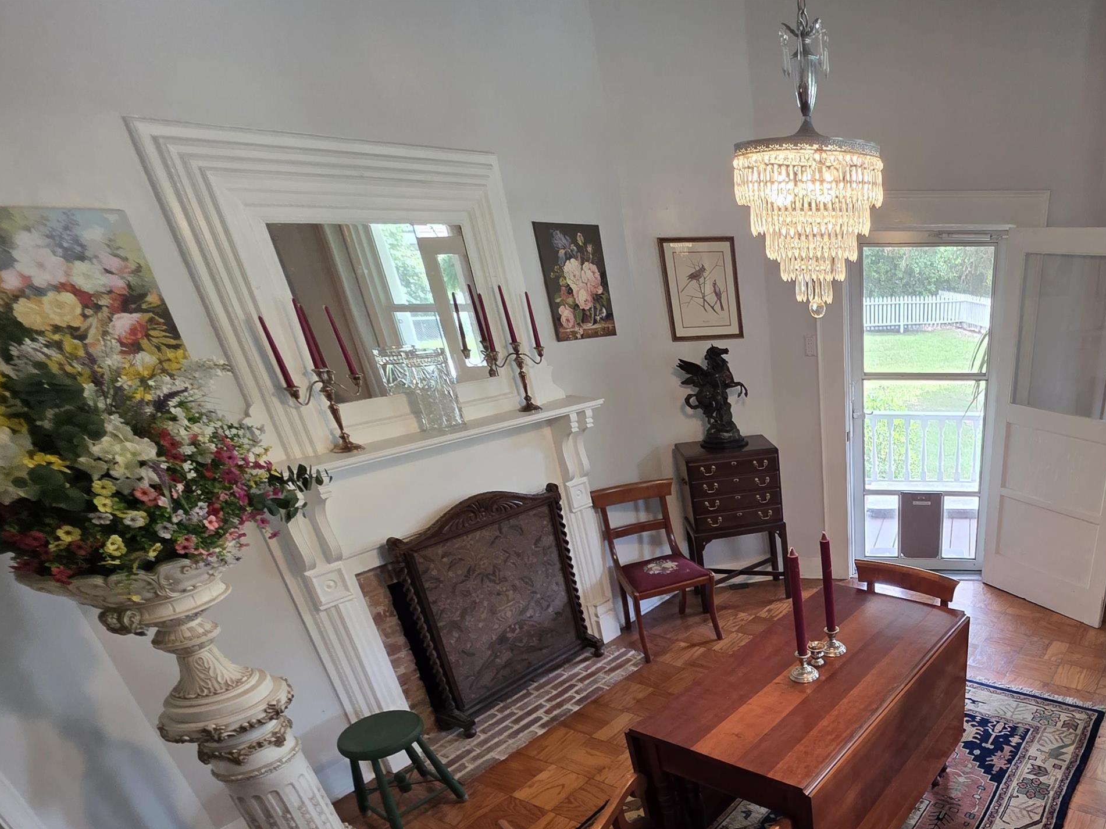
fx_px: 671
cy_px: 667
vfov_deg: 58.4
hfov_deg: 71.7
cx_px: 870
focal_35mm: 21
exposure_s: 1/60
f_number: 1.9
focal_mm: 2.2
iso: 200
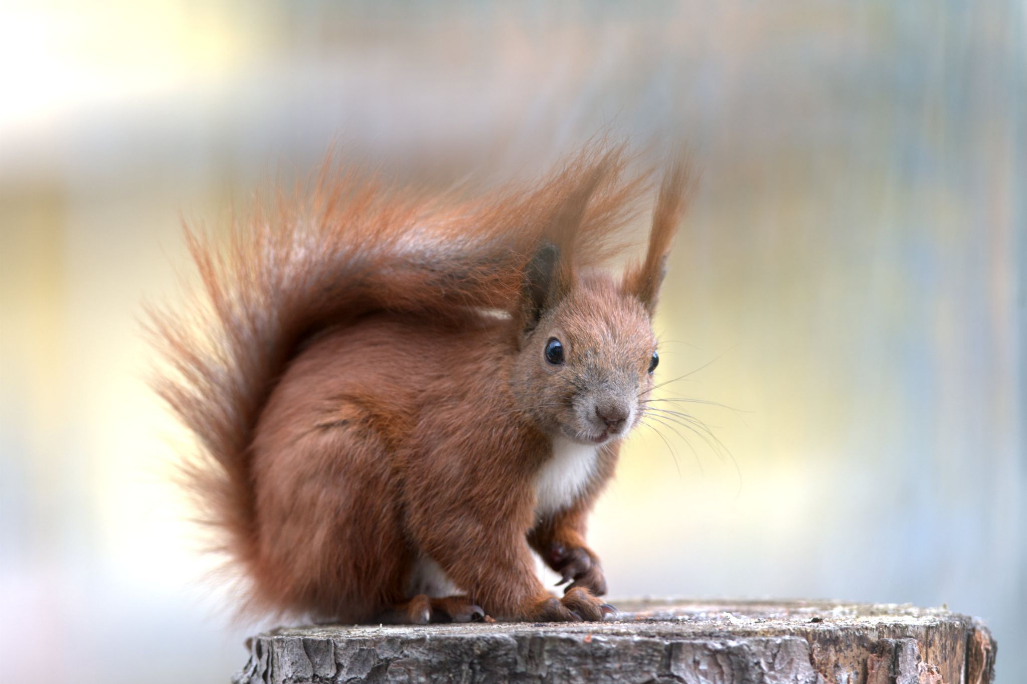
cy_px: 342
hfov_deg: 6.9
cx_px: 514
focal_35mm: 300
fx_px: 8555
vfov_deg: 4.6
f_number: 5.6
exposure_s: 1/400
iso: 320
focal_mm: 300
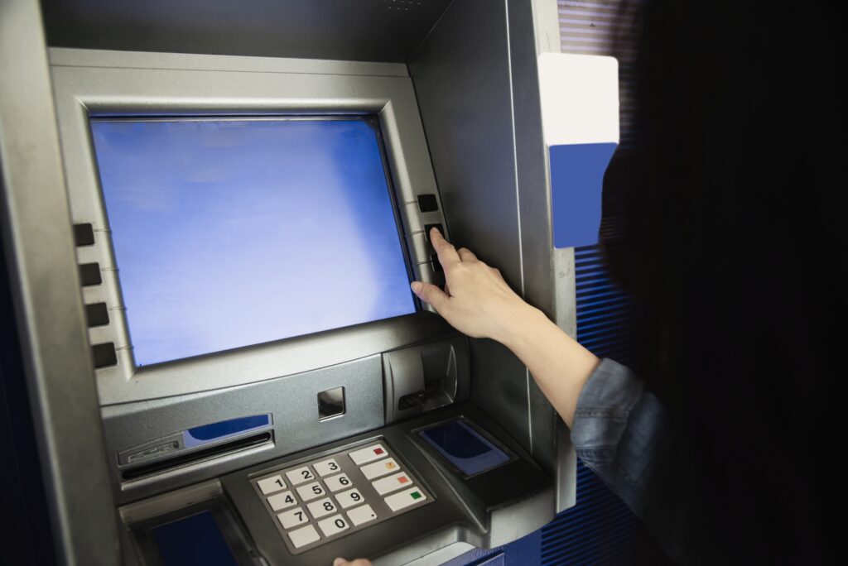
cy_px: 283
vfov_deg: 43.7
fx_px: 707
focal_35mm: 30
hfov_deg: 61.9
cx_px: 424
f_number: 4
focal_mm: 30
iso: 800
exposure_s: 1/80
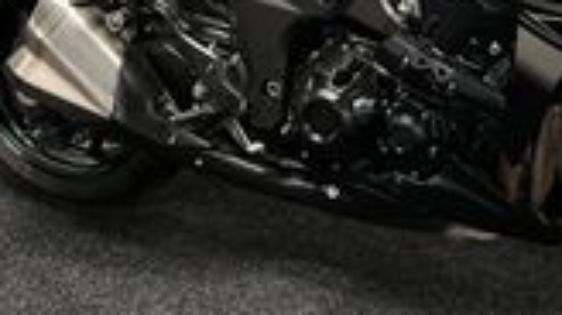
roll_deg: +0.3
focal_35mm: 69
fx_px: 1028
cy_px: -51
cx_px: 428
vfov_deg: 16.8
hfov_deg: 30.0
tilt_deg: -17.8
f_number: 1.6
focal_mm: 5.1
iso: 100
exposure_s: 1/50
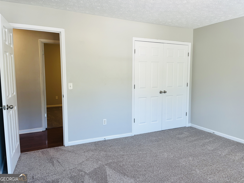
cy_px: 92
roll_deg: -0.2
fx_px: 183
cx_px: 122
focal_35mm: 26
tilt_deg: -6.0
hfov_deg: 67.3
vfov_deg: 53.1
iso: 32
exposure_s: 1/31
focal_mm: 5.1
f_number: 1.6
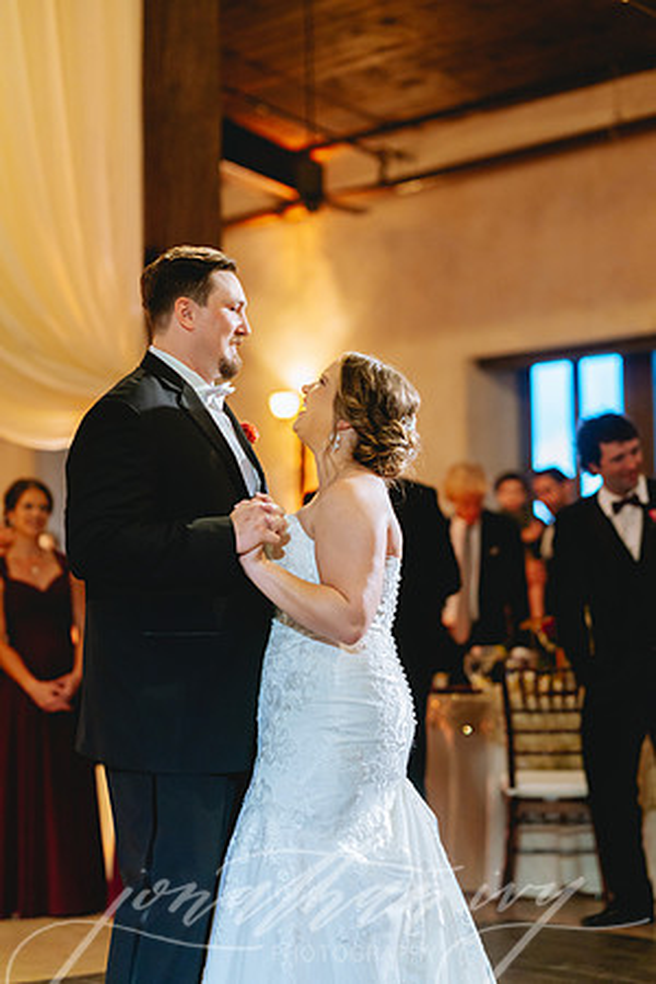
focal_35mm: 85
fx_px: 2323
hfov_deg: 16.1
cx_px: 328
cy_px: 492
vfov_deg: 23.9
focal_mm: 85
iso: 2500
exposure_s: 1/160
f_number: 2
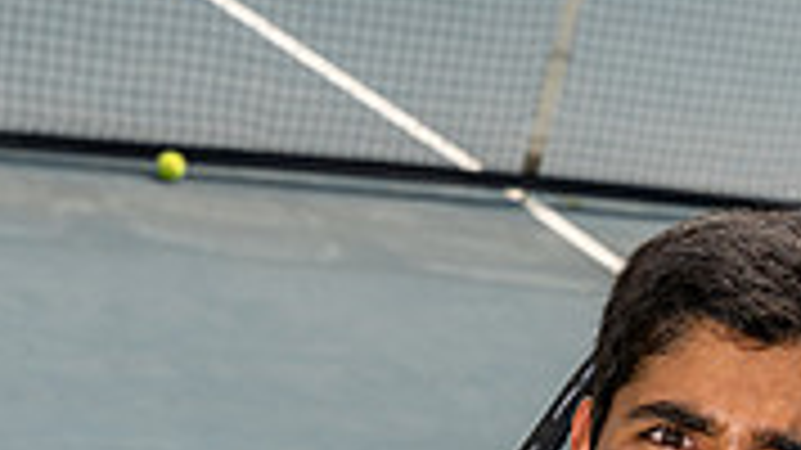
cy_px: 981
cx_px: 522
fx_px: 3376
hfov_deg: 13.5
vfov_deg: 7.3
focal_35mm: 159
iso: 100
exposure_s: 1/250
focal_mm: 60
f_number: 8
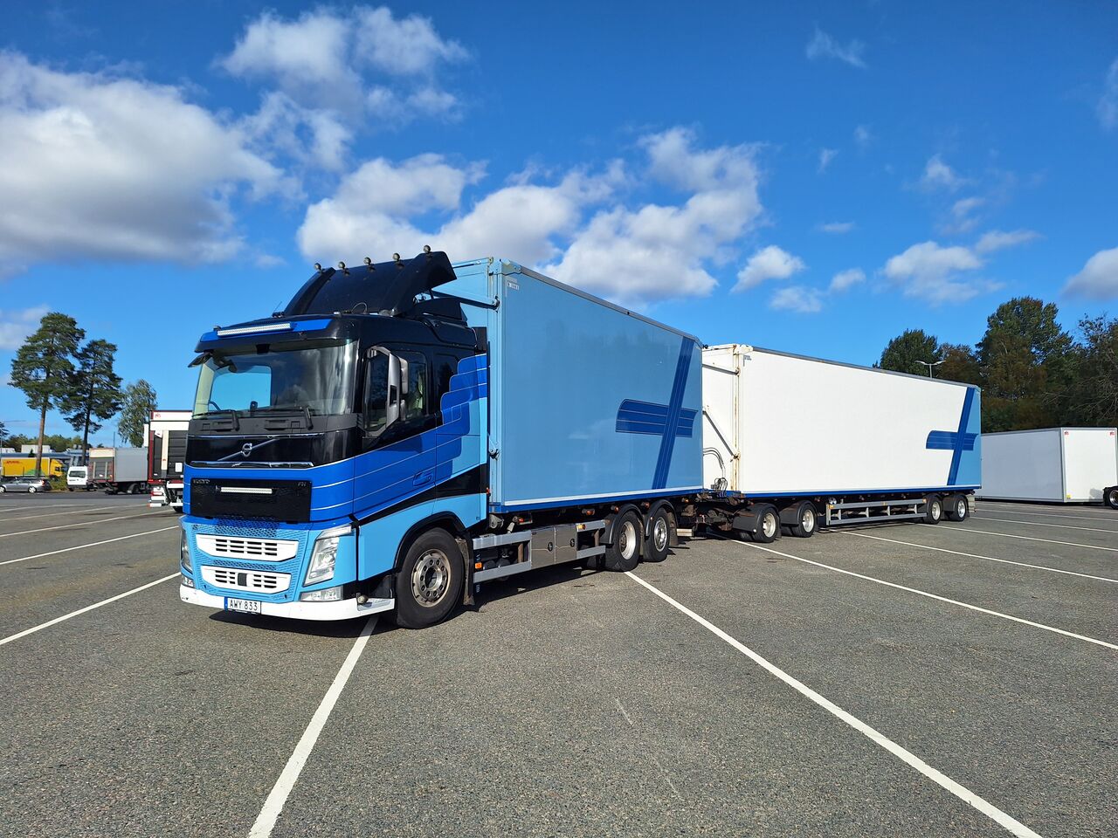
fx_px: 743
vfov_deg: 58.9
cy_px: 419
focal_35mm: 23
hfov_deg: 73.9
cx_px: 559
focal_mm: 5.54
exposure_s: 1/2841
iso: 40
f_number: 1.8
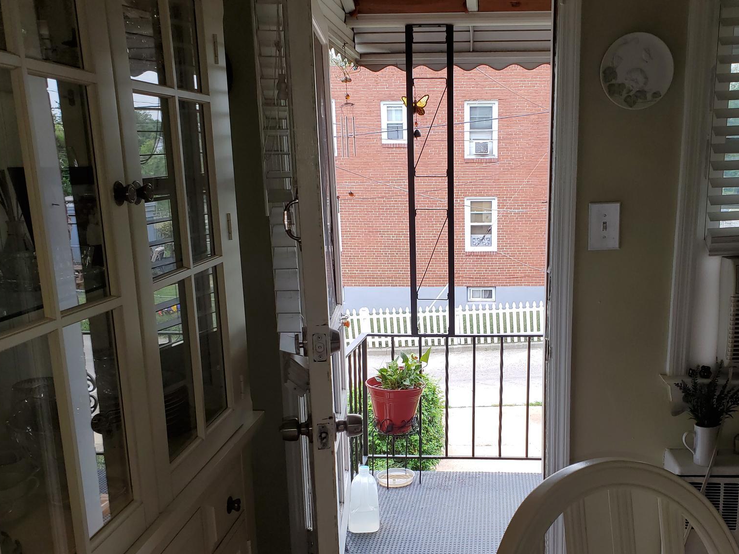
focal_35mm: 35
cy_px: 355
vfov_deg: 40.3
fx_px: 747
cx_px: 468
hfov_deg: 52.0
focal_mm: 4.3
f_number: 2.4
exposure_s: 1/192
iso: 50
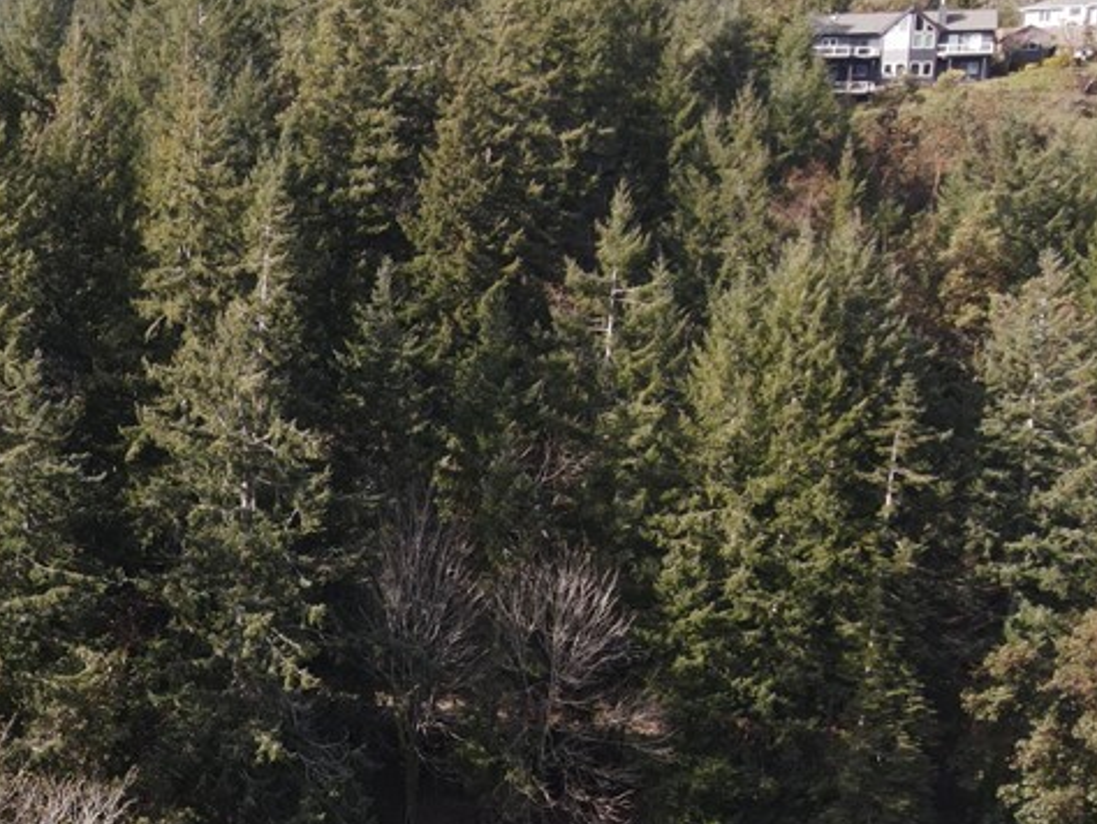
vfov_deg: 17.4
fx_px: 2568
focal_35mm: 81
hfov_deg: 22.8
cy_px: 972
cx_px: -100
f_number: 2.8
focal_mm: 4.5
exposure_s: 1/250
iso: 100
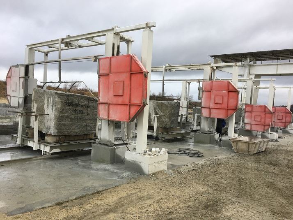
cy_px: 110
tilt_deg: -1.0
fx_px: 245
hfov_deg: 61.7
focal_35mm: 29
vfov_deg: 48.2
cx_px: 146
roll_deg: -3.2
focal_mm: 4.15
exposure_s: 1/100
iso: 25
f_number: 2.2
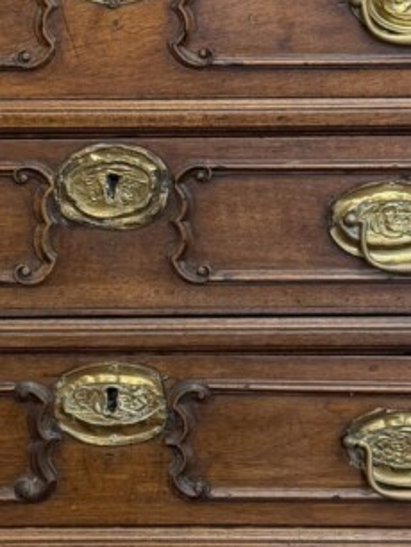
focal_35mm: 94
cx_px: 132
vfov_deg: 20.5
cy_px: 88
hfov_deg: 15.7
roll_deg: -0.5
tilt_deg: -7.5
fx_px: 1486
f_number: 1.78
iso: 125
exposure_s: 1/50
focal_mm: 6.76
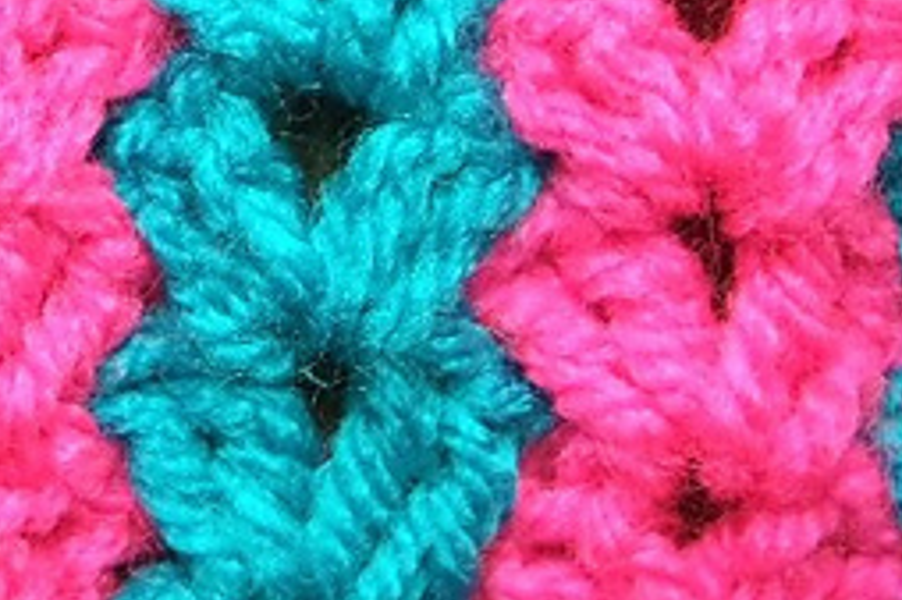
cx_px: -103
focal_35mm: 194
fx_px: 4857
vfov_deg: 7.0
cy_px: -55
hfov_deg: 10.5
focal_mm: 50
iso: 1600
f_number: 5.6
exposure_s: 1/80
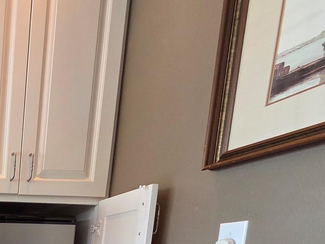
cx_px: -97
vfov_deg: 31.6
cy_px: 315
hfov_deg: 35.7
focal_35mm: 35
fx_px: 329
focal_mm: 2.2
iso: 320
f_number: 2.2
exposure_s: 1/60
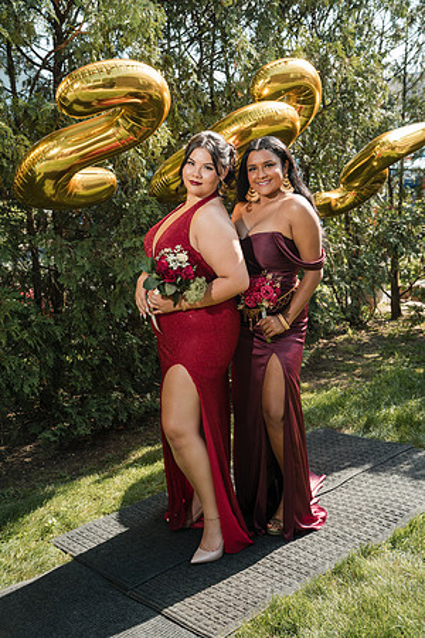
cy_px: 319
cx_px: 212
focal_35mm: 43
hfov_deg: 31.2
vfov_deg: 45.4
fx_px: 761
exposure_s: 1/250
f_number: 5
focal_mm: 43
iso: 200
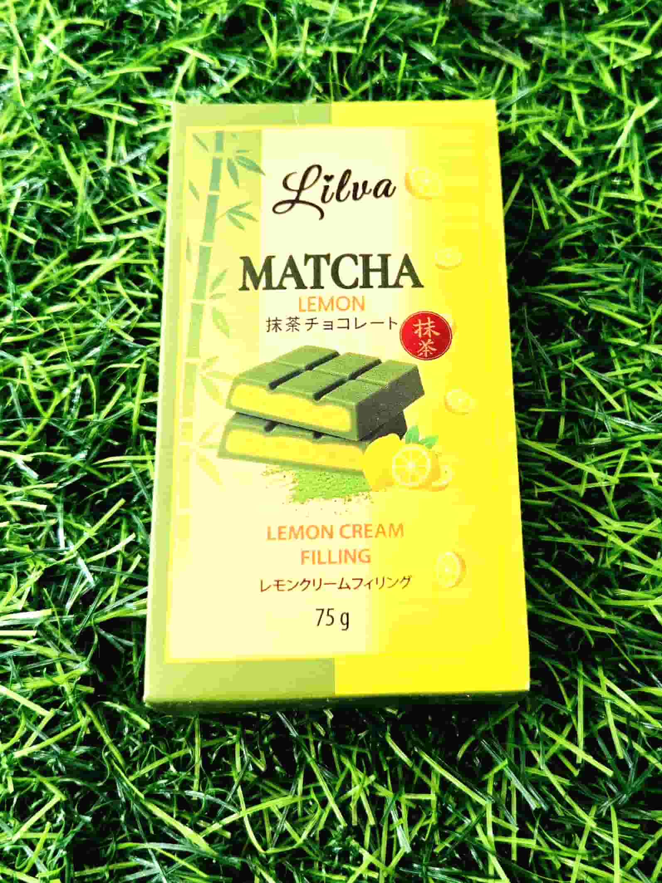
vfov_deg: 73.9
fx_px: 587
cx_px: 331
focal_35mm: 23
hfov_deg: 58.9
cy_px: 442
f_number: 1.8
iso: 64
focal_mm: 5.4
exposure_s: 1/182
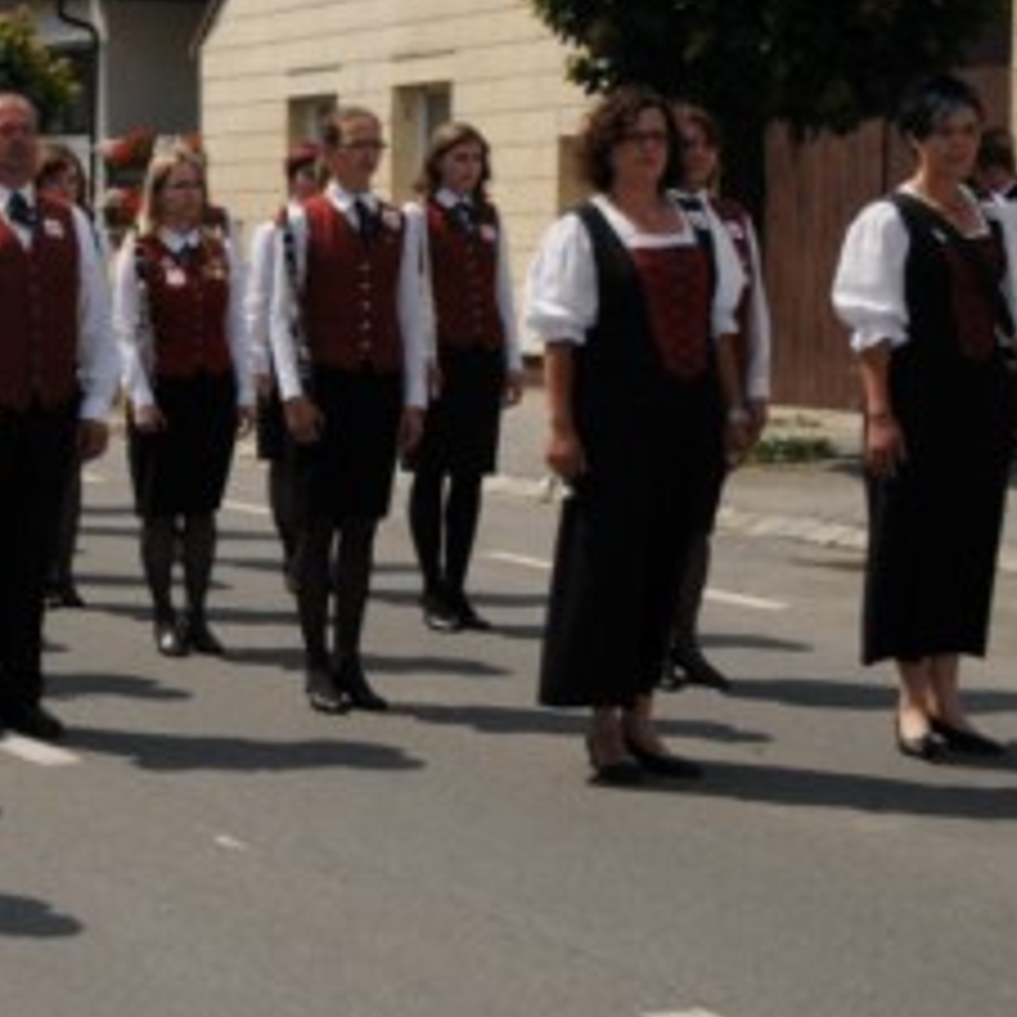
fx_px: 2998
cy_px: 353
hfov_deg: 18.2
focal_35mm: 90
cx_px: -230
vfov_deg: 19.2
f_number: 16
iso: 400
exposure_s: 1/320
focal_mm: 25
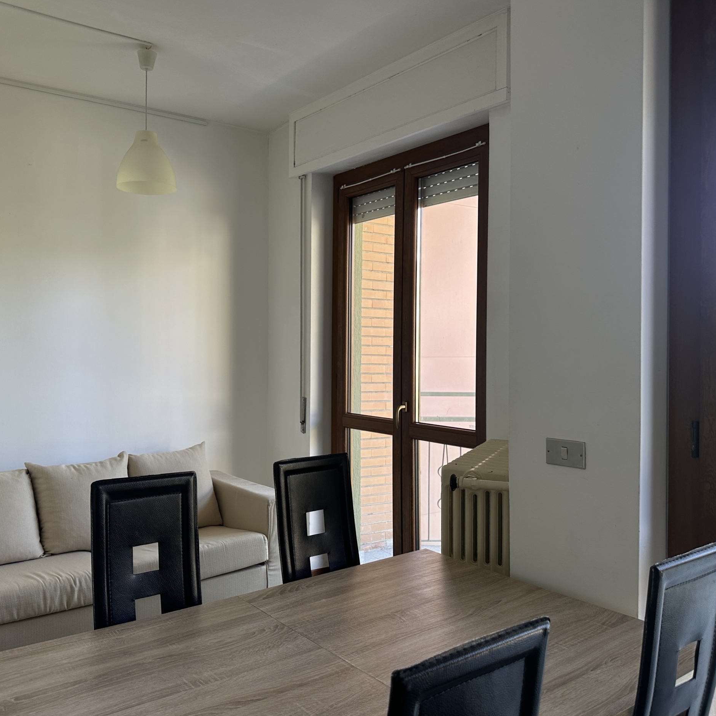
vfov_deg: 55.6
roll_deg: -0.5
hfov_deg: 55.4
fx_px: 679
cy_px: 364
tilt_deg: -0.7
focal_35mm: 29
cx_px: 305
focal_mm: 6.86
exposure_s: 1/121
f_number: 1.78
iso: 100
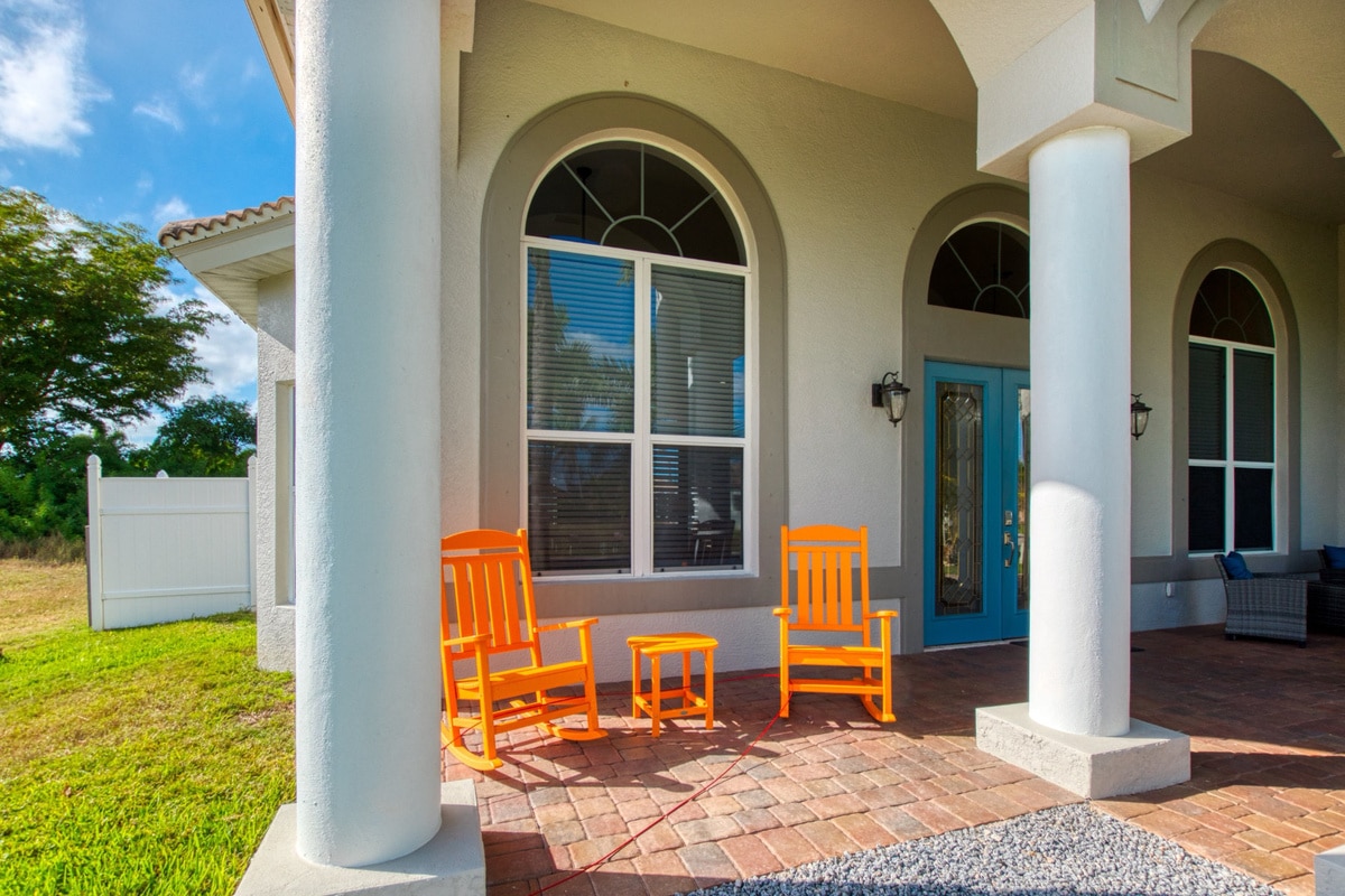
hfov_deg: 100.4
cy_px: 448
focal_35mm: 15
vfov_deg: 77.3
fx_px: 560
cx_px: 672
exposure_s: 1/1000
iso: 400
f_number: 8
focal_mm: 10
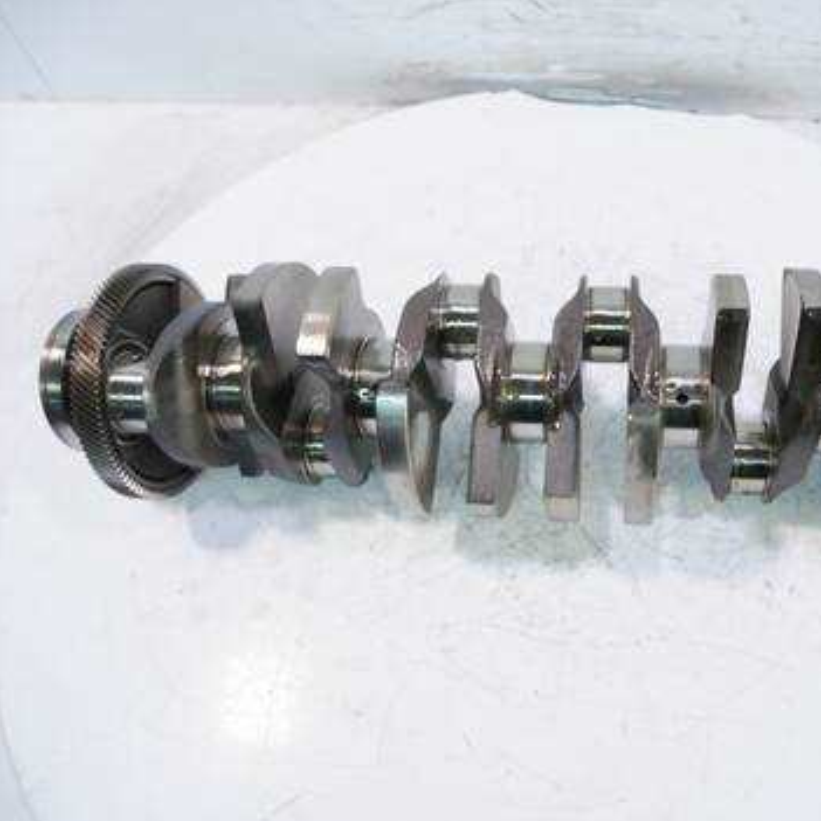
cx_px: 538
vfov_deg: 55.6
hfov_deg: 54.6
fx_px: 778
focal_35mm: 29
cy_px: 419
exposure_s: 1/60
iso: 200
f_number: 3.5
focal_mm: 12
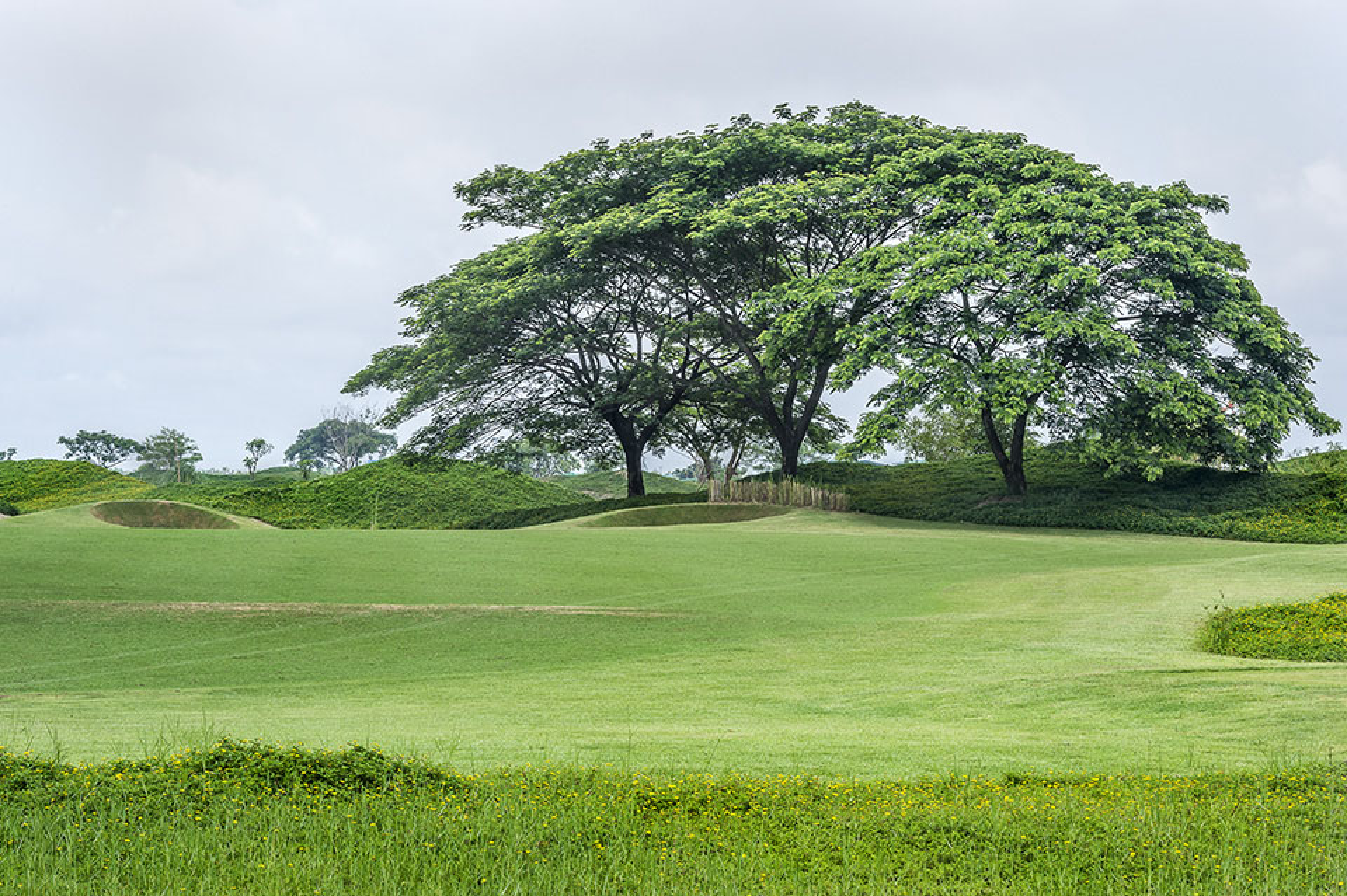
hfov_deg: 16.4
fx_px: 4674
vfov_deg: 11.0
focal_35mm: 125
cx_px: 674
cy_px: 448
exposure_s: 1/125
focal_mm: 125
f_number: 22
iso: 320
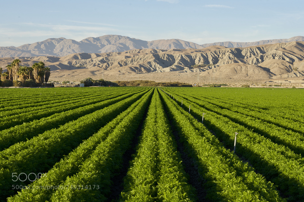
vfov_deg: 16.5
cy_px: 101
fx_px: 696
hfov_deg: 24.6
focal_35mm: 82
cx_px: 152
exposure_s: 1/30
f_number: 14
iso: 100
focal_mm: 55
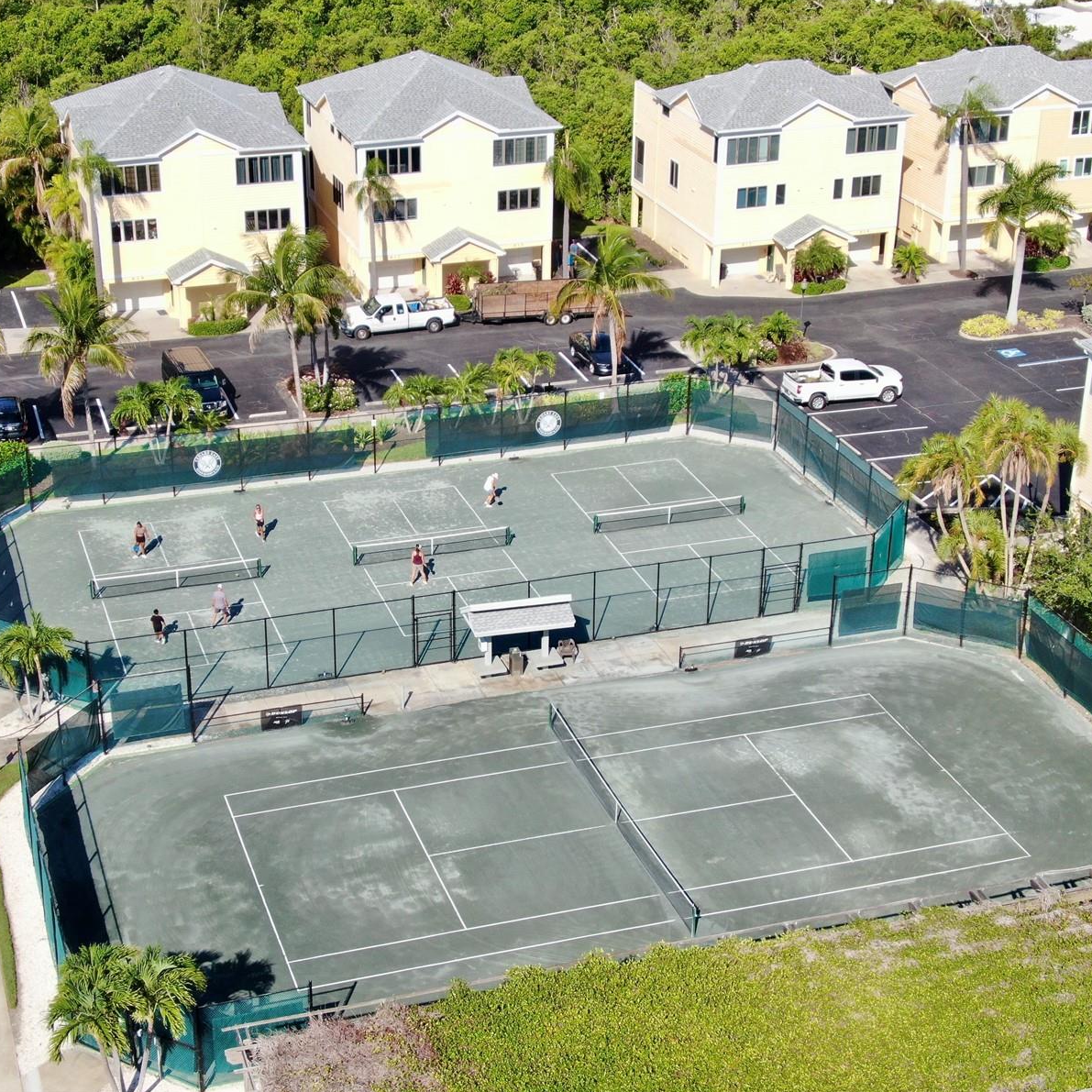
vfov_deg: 30.0
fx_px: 2034
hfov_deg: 30.0
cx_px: 445
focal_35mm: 57
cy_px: 546
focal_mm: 8.6
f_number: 3.8
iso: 100
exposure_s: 1/640
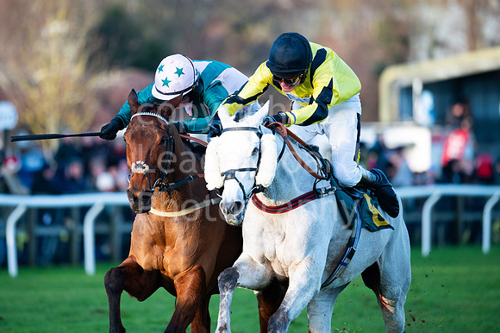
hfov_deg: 4.5
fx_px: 6327
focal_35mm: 456
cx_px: 215
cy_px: 166
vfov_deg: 3.0
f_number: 4.5
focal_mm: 400
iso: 800
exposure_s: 1/800
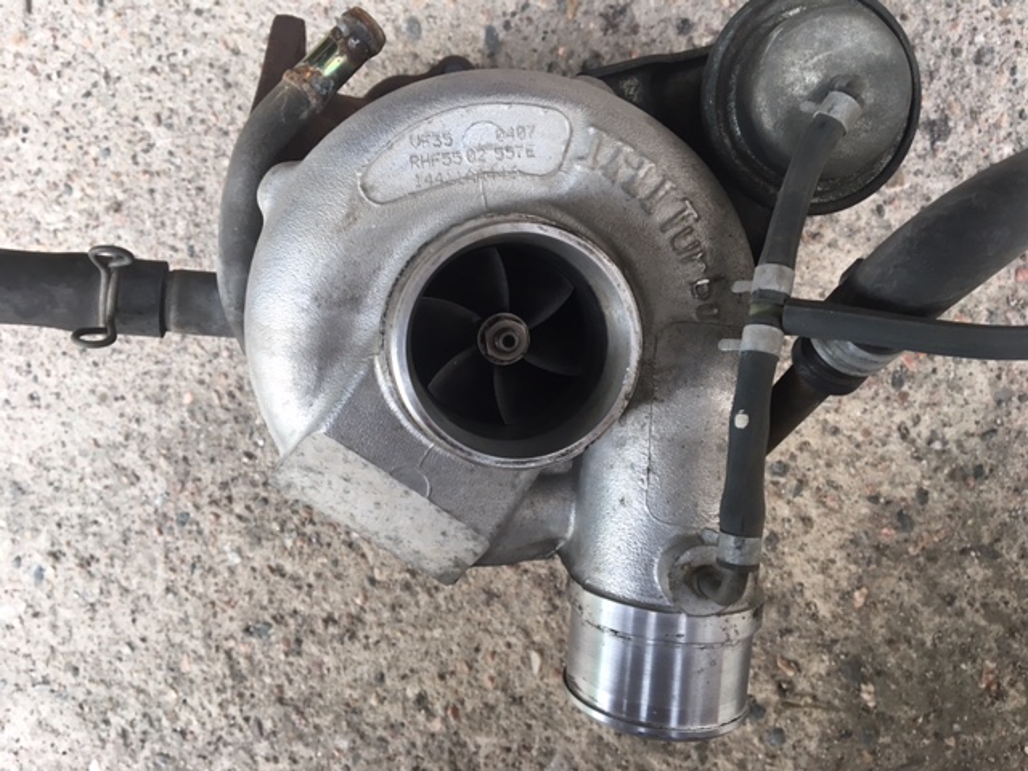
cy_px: 386
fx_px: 861
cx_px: 514
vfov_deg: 48.2
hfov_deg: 61.7
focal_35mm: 29
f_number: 2.2
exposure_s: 1/33
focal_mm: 4.15
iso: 25
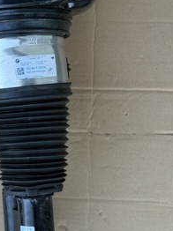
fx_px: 587
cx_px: 40
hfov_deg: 16.7
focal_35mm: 88
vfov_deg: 22.3
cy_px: 108
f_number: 1.78
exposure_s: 1/447
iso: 100
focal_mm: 6.76
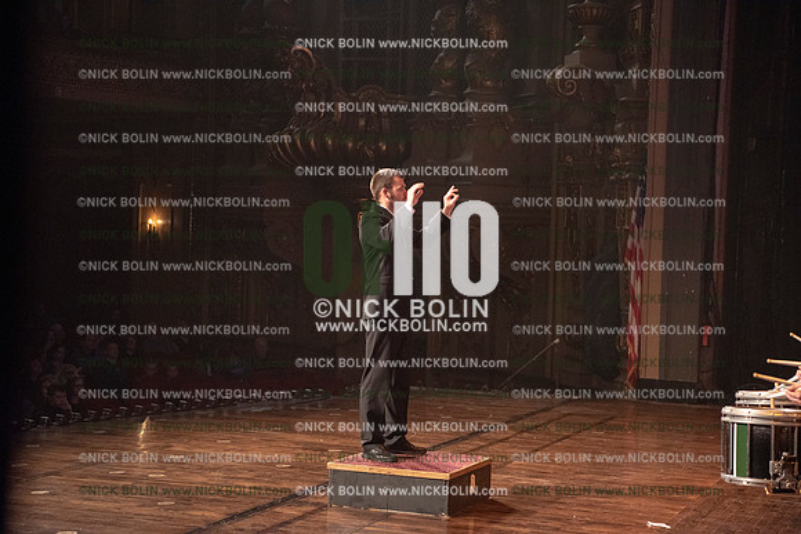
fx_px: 1558
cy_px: 267
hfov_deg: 28.8
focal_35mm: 70
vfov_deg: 19.5
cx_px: 400
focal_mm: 70
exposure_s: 1/200
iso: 2000
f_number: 2.8
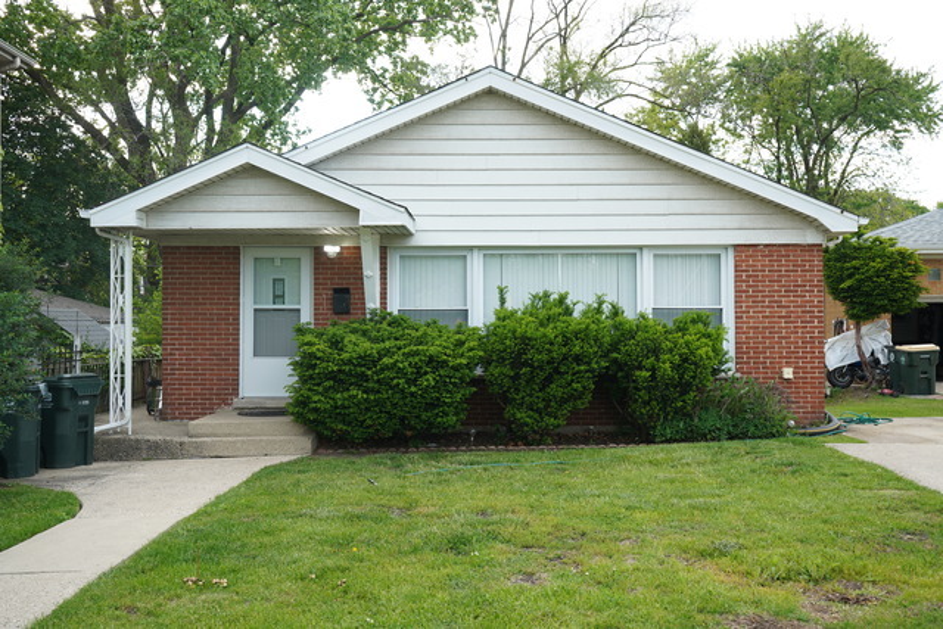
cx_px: 472
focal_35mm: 36
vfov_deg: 36.9
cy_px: 314
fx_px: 943
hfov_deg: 53.1
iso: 100
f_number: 8
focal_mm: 36
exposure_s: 1/25
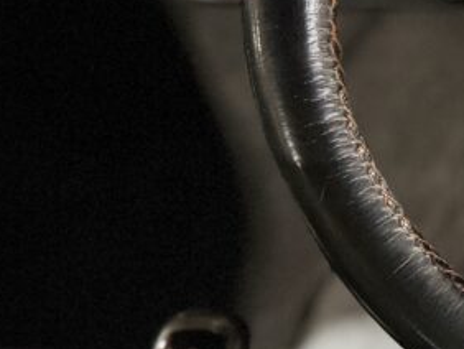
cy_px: -23
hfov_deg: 18.9
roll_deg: -0.3
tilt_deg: -38.4
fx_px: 1167
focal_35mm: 87
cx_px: 752
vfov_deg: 16.5
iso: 1000
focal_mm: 6.76
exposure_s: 1/25
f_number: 1.78
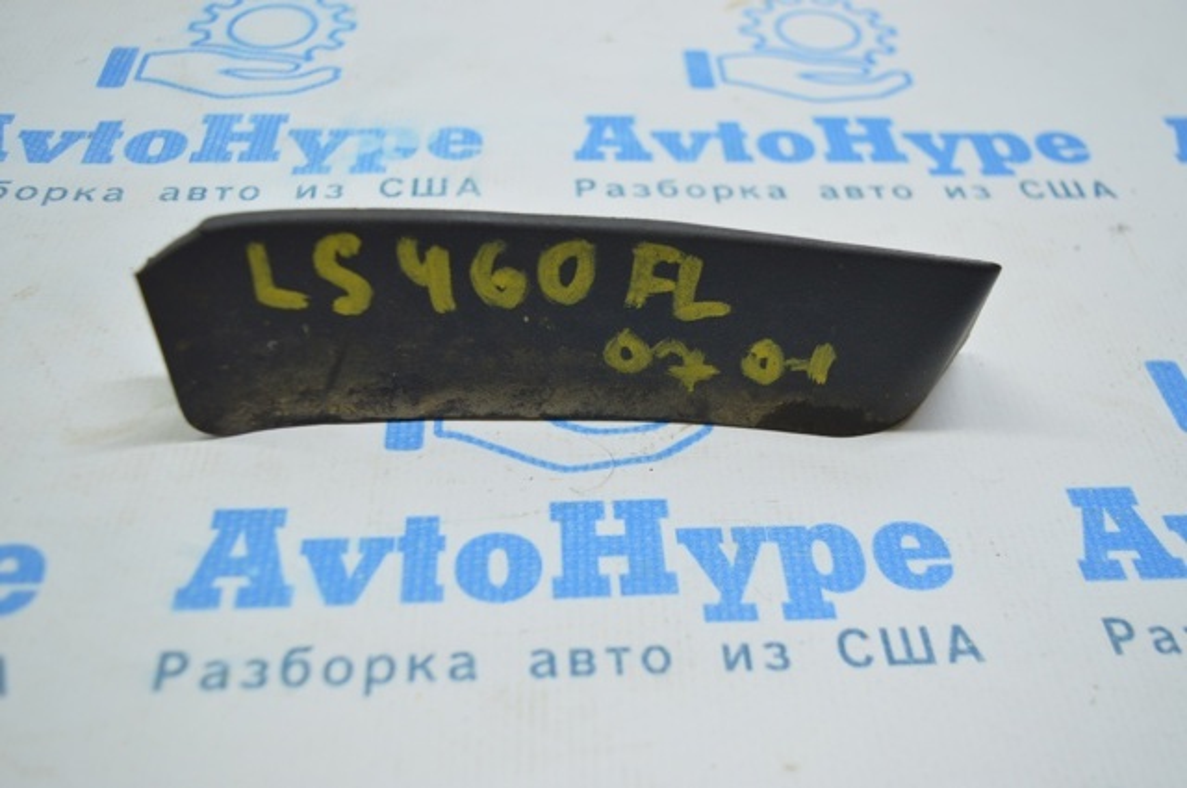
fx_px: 1235
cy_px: 394
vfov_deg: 35.4
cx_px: 594
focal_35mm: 38
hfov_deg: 51.3
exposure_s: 1/60
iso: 400
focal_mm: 25
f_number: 4
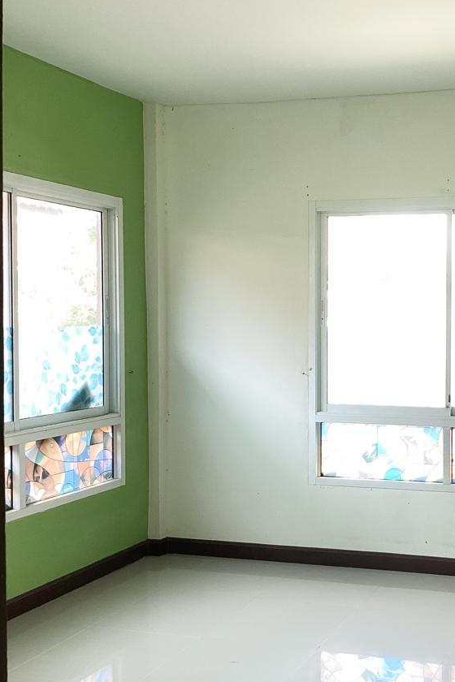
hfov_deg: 29.1
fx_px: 834
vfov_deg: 44.5
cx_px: 423
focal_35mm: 44
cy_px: 341
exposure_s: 1/50
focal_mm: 3.3
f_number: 2.4
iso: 50
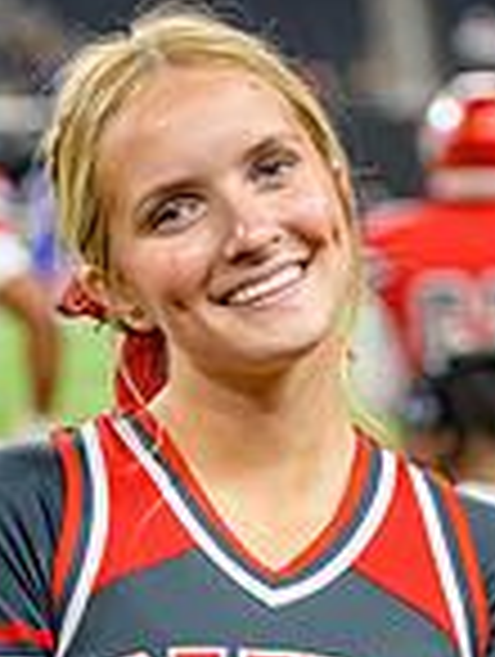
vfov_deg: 8.9
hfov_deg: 6.7
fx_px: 4220
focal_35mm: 222
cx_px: 234
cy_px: 454
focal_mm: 75
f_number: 2.8
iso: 1000
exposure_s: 1/400
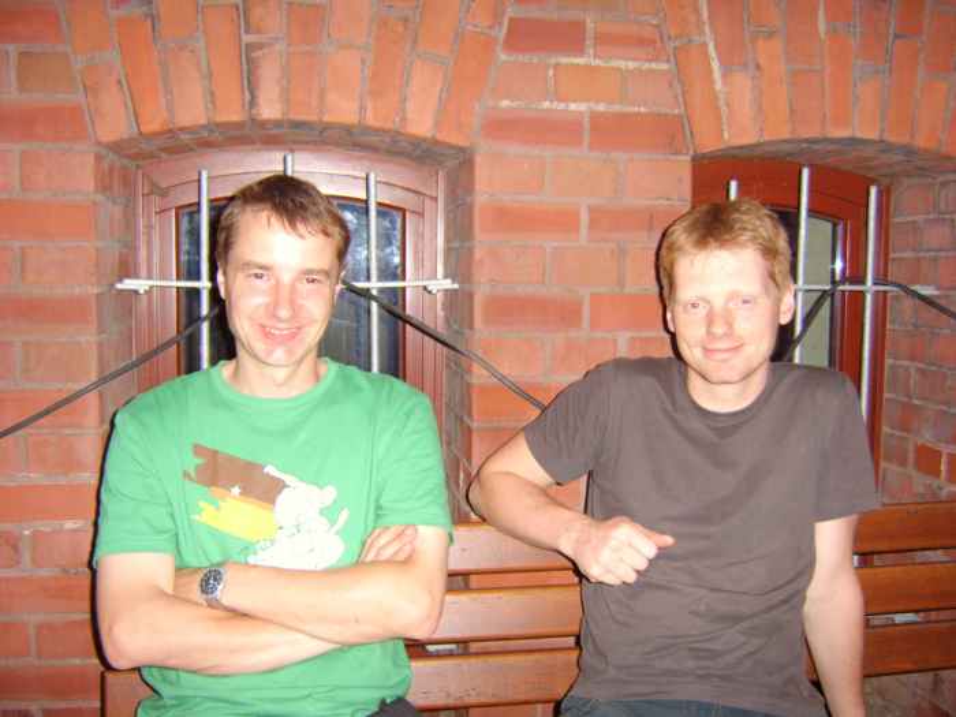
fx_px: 856
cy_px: 358
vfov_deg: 45.4
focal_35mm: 31
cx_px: 478
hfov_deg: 58.4
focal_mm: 8.13
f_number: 2.7
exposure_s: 1/30
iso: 141
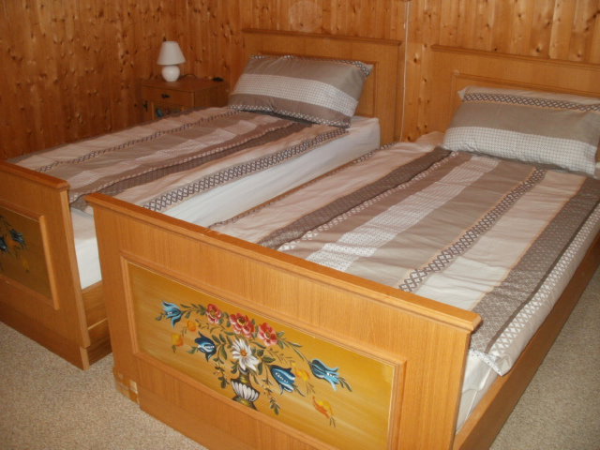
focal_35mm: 36
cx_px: 300
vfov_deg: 39.7
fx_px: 624
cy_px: 225
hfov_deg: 51.4
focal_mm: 6.3
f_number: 3.5
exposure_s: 1/30
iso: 250
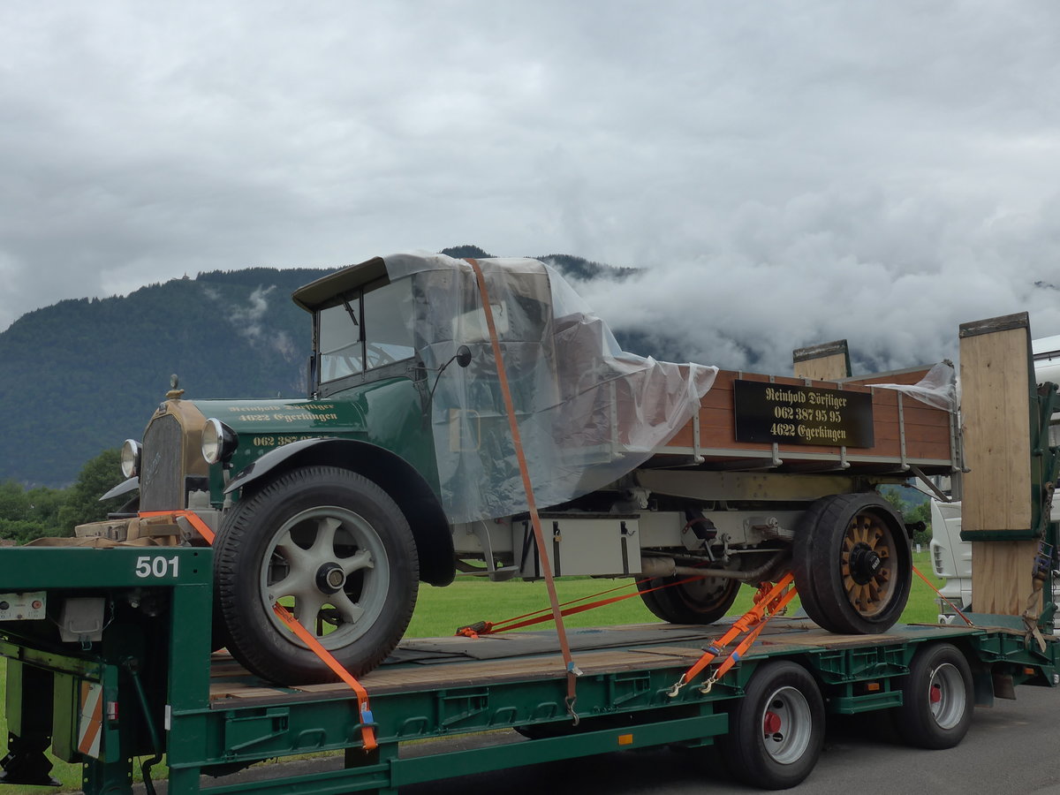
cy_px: 398
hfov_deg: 51.4
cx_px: 530
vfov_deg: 39.7
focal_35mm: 36
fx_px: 1102
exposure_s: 1/800
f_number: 4
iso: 160
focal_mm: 7.5
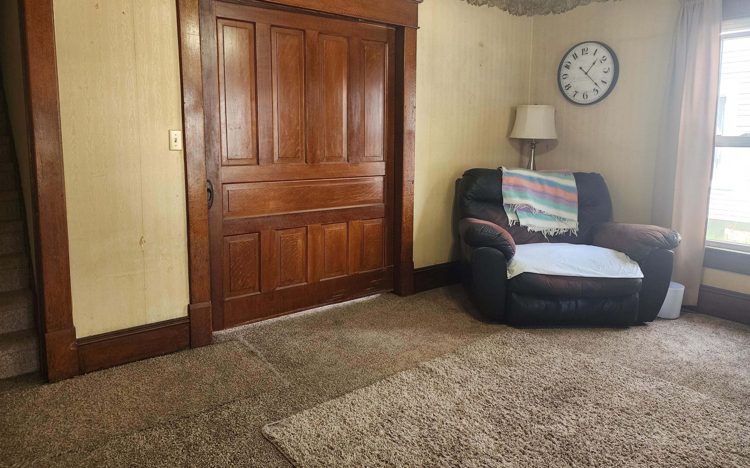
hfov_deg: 72.6
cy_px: 197
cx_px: 377
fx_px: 511
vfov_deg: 49.1
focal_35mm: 25
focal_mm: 6.4
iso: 250
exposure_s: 1/120
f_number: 1.8
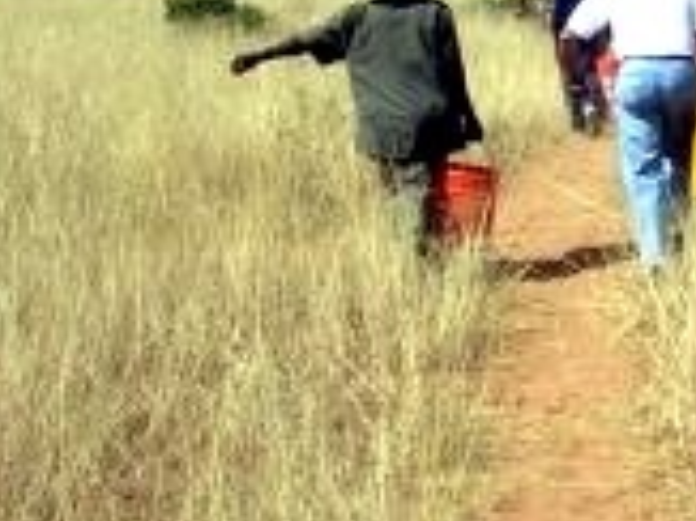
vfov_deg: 14.0
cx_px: 833
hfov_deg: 17.8
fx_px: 2110
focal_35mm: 105
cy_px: 120
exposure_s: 1/502
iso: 100
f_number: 5.6
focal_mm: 5.8
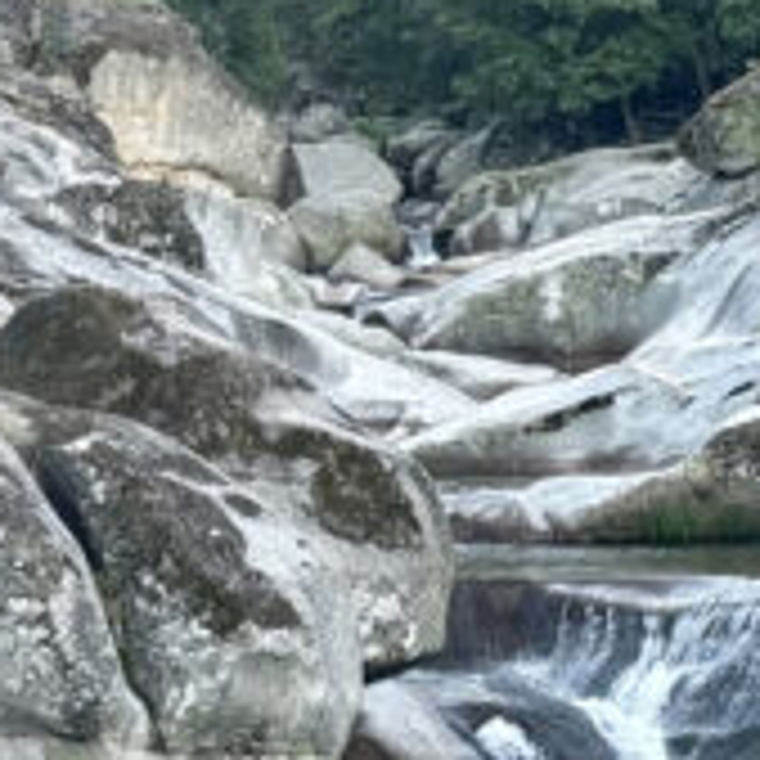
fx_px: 4794
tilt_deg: -9.3
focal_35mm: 193
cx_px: 477
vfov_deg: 8.8
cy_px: 1201
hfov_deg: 9.1
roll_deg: +0.5
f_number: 1.78
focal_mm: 6.76
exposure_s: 1/121
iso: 50
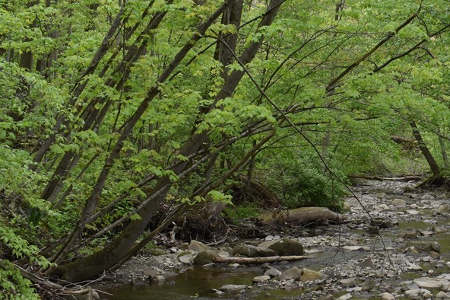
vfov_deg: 20.6
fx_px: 825
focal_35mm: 66
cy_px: 172
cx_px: 406
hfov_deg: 29.3
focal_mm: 24
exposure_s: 1/250
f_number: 8
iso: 400
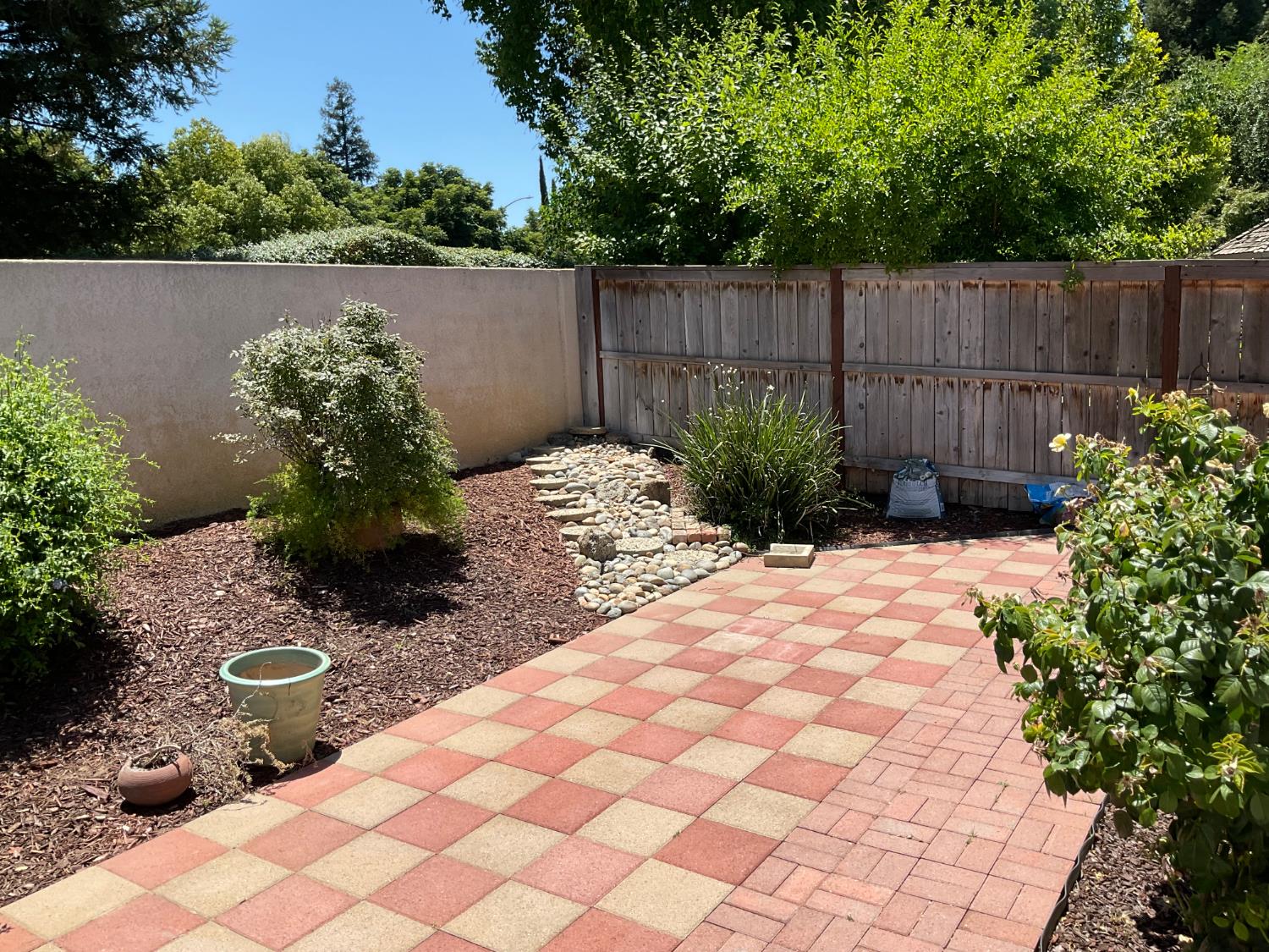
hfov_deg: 61.7
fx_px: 1063
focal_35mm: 29
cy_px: 476
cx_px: 634
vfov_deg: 48.2
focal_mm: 3
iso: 16
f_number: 1.8
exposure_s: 1/1577
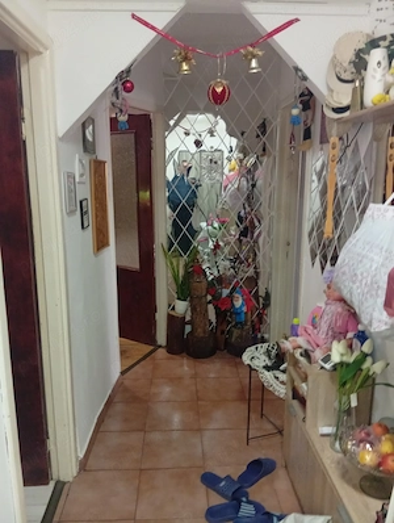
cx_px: 197
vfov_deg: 65.2
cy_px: 262
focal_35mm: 27
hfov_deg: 51.5
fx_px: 408
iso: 527
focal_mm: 3.84
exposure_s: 1/33.3
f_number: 1.8
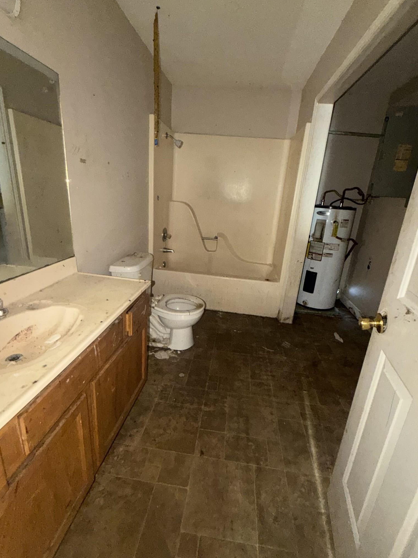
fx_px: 258
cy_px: 271
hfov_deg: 78.1
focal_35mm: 16
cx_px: 211
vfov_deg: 94.5
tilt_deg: -17.2
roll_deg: -4.7
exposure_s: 1/30
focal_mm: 2.22
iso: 400
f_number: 2.2
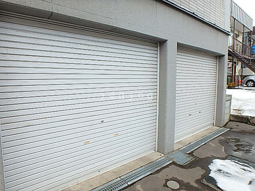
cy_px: 96
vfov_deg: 63.4
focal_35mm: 21
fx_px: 155
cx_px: 128
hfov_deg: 79.0
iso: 160
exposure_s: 1/60
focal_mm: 3.7
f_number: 3.5
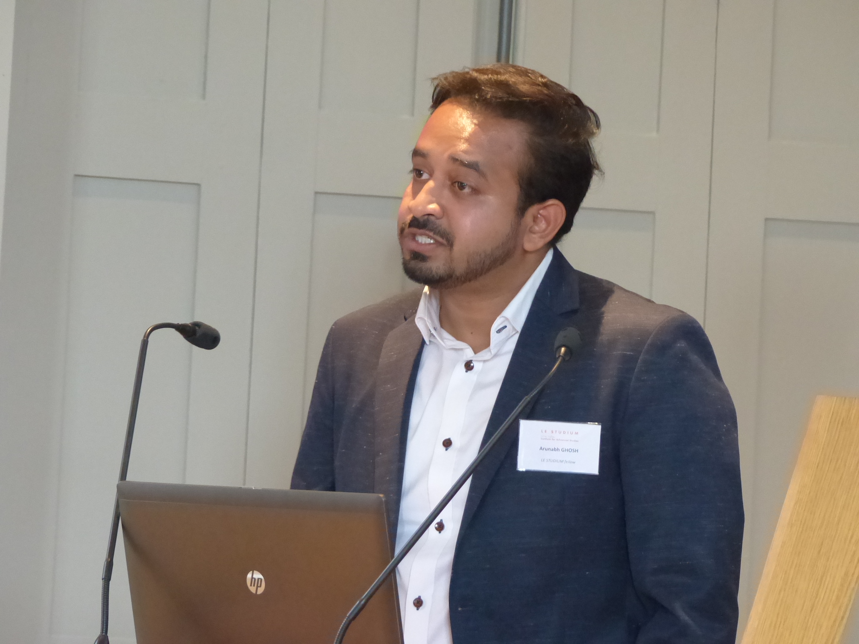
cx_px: 430
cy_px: 322
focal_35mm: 263
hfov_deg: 7.5
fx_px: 6526
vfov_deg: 5.7
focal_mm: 47.4
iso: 800
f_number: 2.8
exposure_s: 1/40
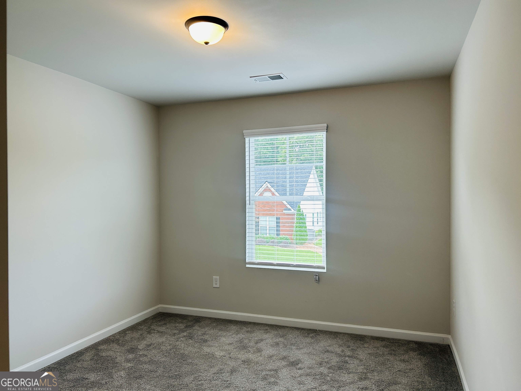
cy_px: 196
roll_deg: +0.2
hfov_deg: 67.3
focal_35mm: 26
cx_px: 260
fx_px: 391
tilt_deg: -0.3
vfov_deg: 53.1
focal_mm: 5.7
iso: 80
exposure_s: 1/120
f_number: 1.5
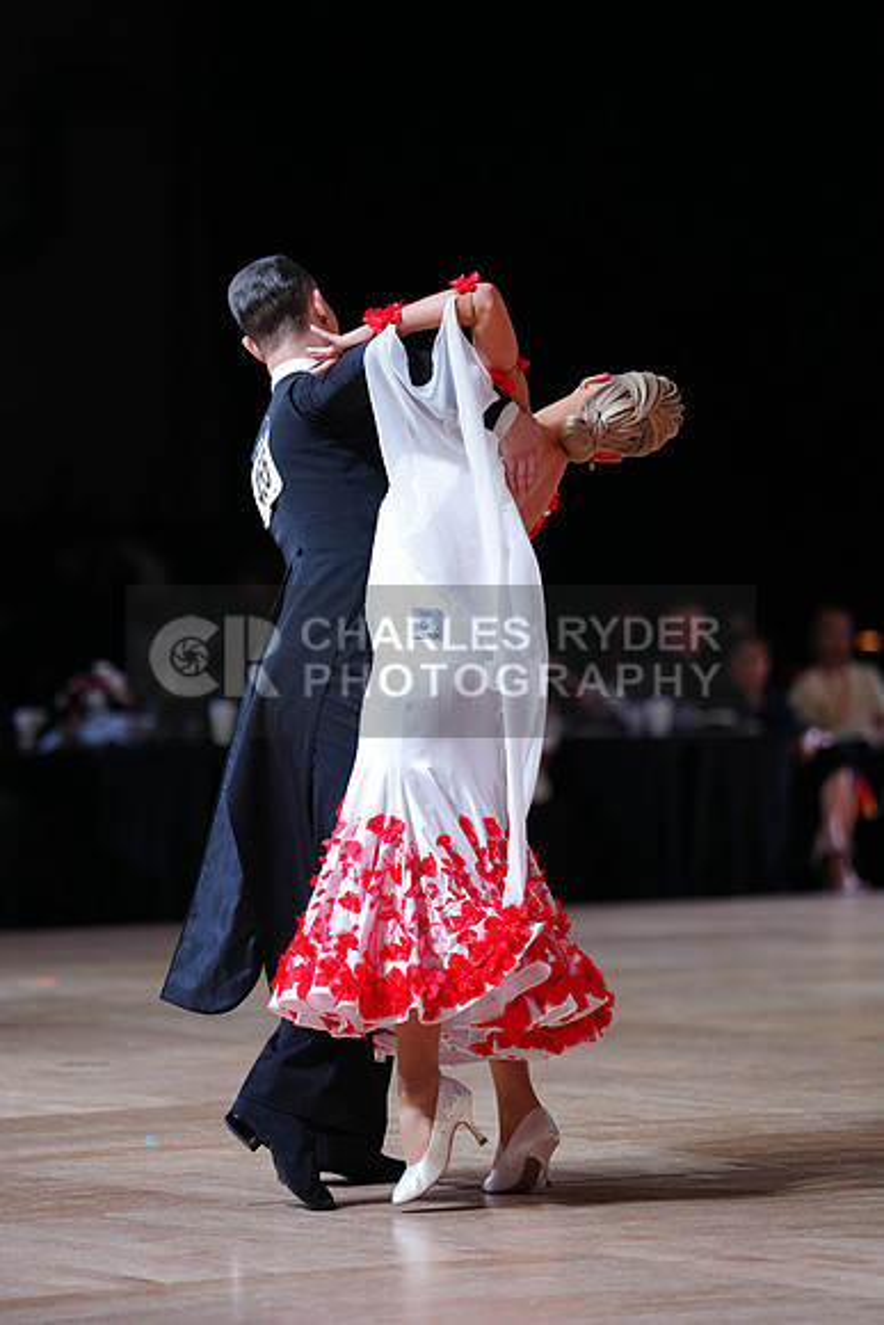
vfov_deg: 12.4
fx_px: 6073
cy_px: 662
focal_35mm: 165
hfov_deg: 8.3
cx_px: 442
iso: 800
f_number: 2.8
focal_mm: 165
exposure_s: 1/500
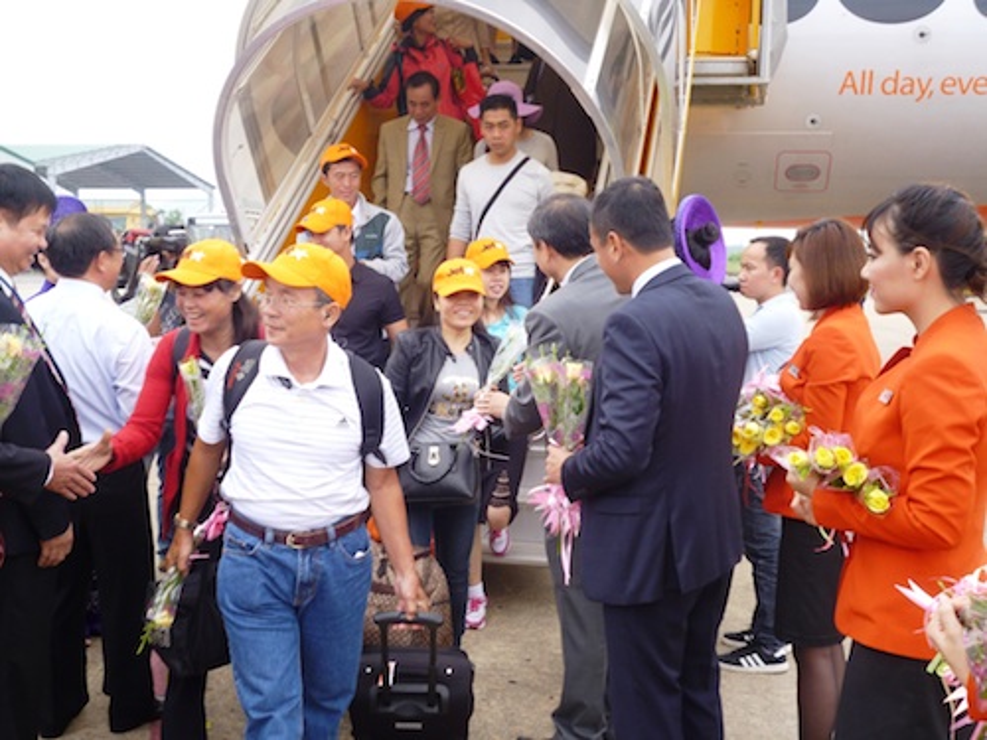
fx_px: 1169
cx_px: 494
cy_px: 370
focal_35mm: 41
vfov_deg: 35.1
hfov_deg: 45.8
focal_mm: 7.3
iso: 100
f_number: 3.7
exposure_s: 1/160
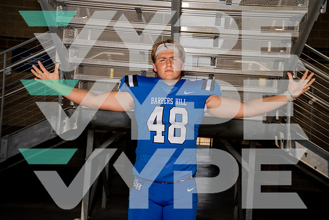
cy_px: 110
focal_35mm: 53
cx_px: 164
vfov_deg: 25.5
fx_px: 484
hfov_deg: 37.5
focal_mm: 53
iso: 100
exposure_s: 1/250
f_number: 7.1
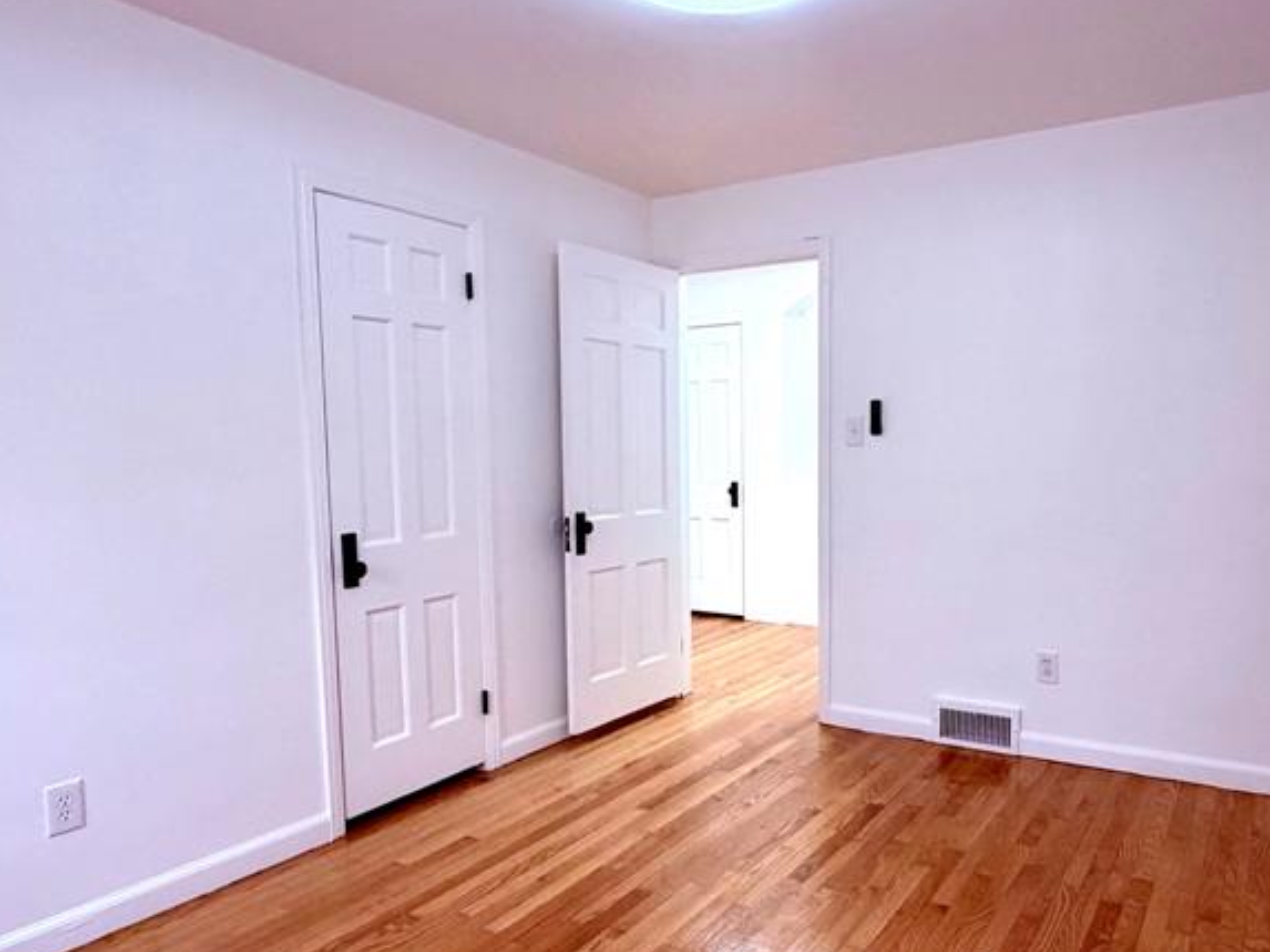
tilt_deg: -6.4
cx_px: 760
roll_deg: +0.3
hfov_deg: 68.7
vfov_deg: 54.8
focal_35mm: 25
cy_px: 520
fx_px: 917
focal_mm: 2.22
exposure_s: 1/121
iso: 200
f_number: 2.2
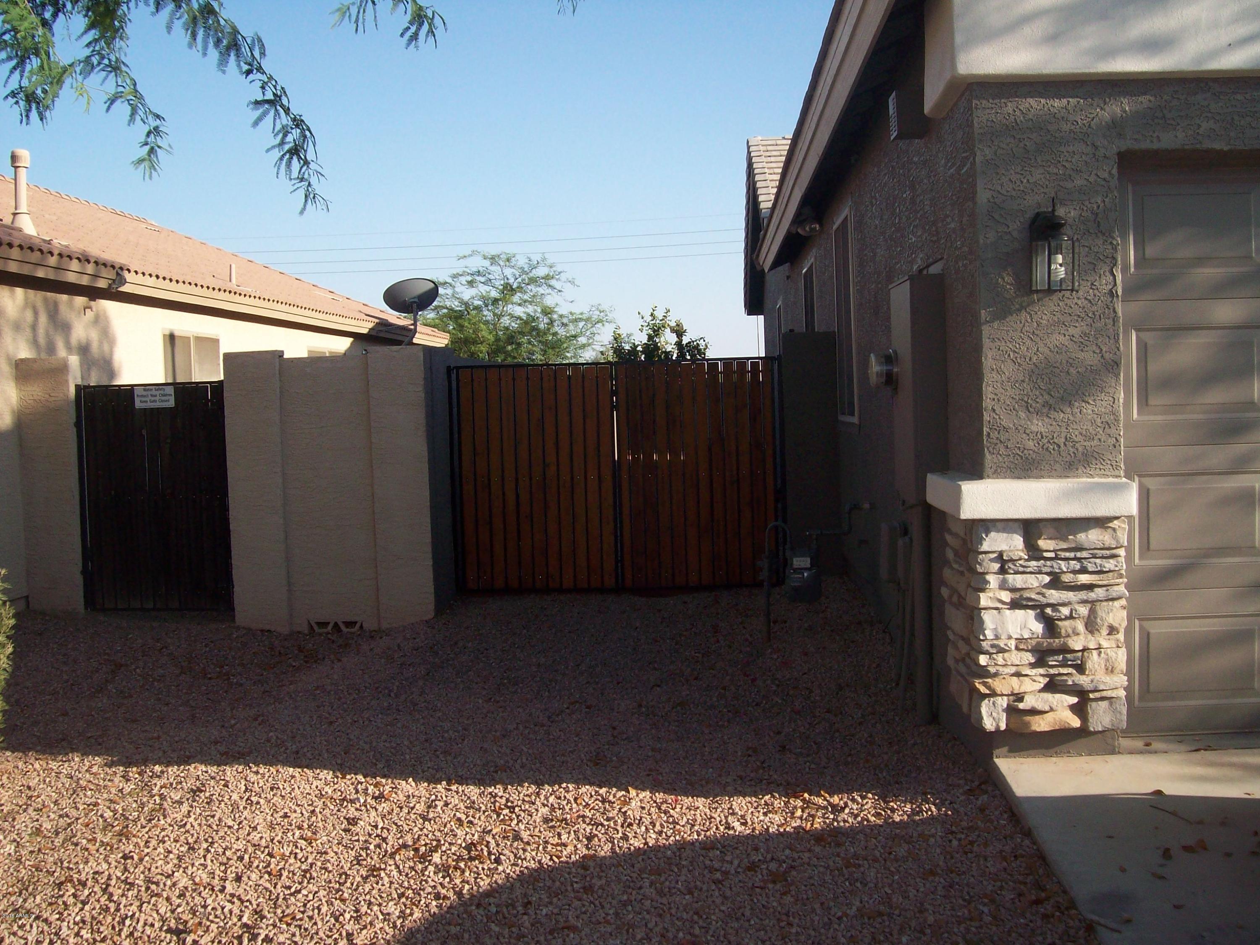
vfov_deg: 39.7
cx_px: 630
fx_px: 1310
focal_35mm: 36
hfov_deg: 51.4
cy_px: 472
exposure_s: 1/342
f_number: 4.8
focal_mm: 6
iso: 80
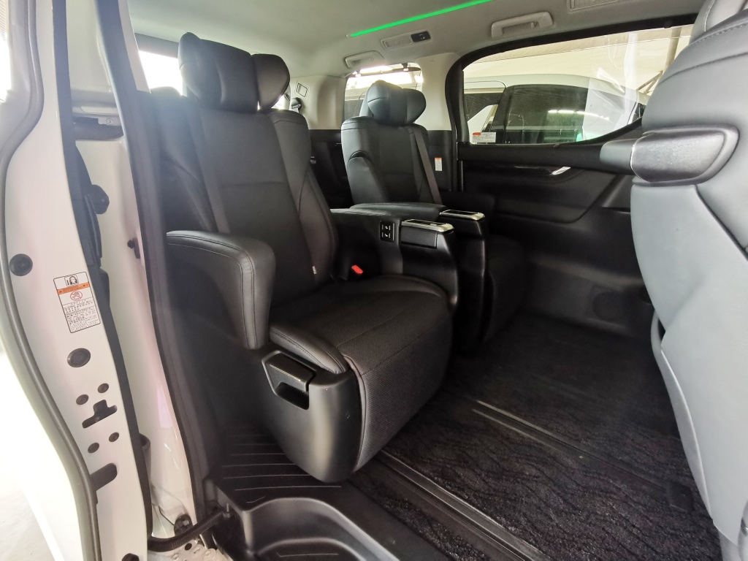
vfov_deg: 74.7
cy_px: 280
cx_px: 374
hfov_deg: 91.0
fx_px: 367
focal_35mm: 17
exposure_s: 1/33.3
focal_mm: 2.23
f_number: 2.2
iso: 800
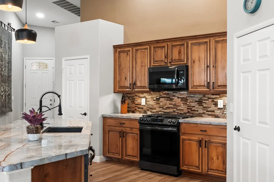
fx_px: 297
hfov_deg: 49.6
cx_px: 135
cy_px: 95
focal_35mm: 39
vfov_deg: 34.2
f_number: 8
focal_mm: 24
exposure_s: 1/3
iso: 400
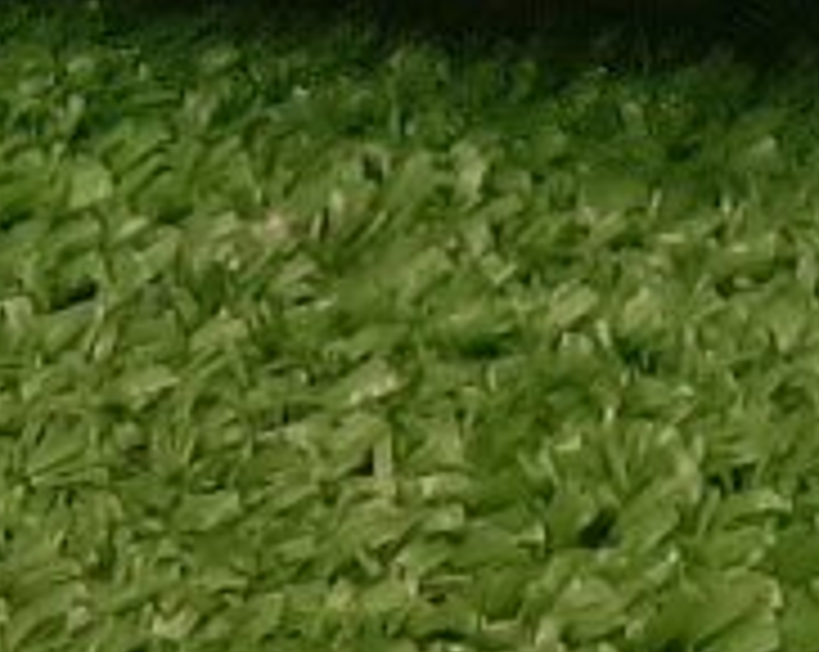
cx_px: -310
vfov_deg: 6.8
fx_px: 4864
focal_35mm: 201
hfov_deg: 9.4
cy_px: -1394
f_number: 1.7
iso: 40
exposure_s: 1/103
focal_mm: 3.93
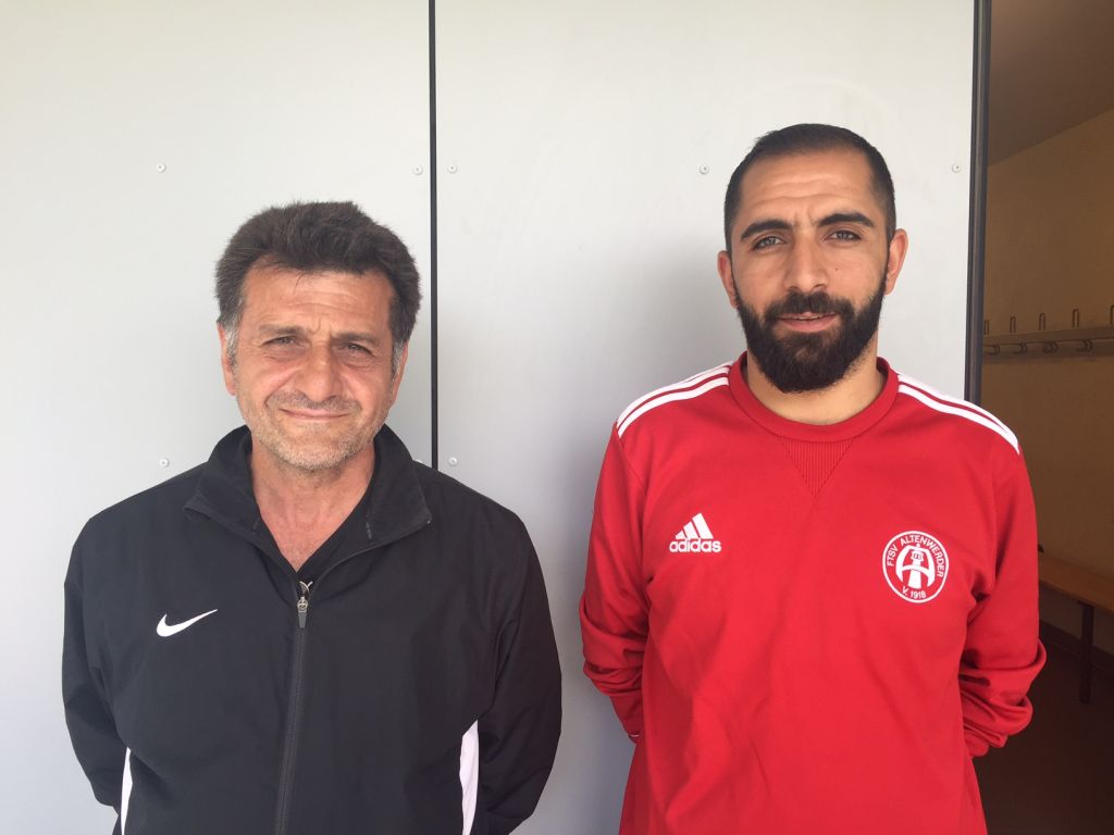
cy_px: 418
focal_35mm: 29
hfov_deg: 61.7
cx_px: 557
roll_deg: +0.1
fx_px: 933
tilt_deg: -2.9
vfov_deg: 48.2
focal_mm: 4.15
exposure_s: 1/183
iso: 32
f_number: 2.2
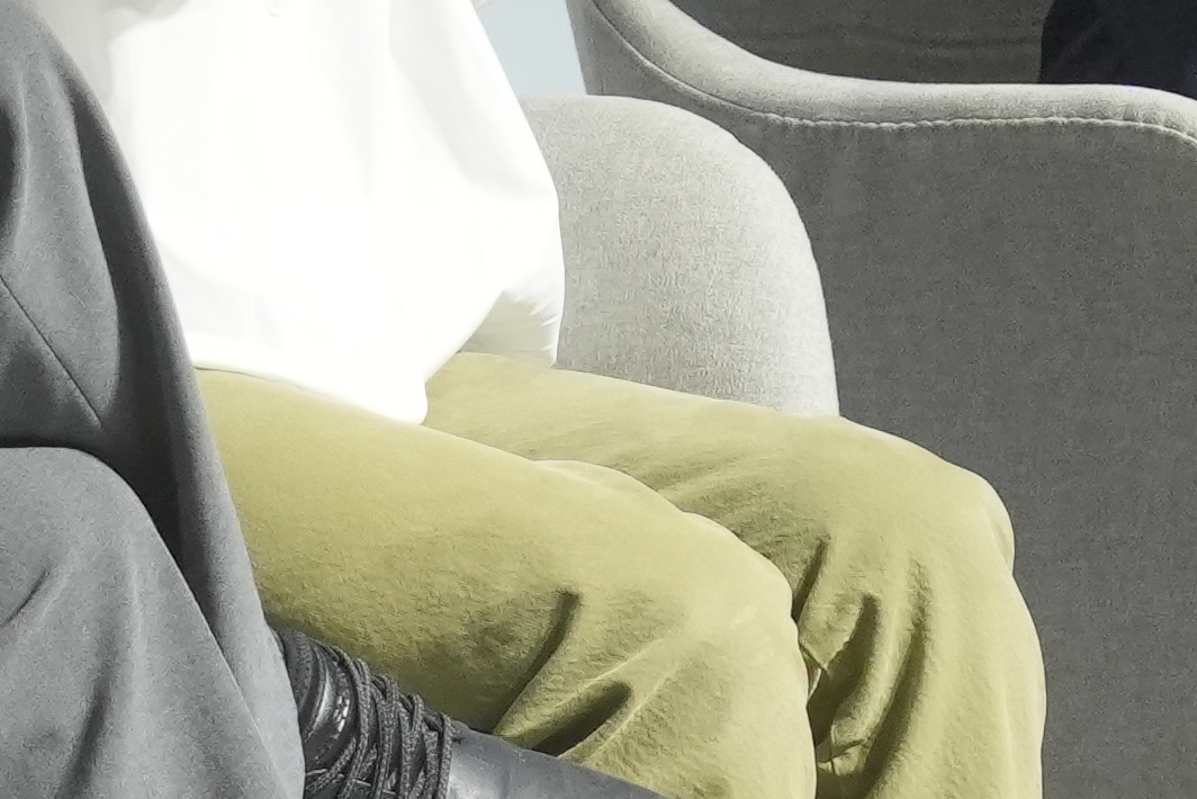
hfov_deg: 2.8
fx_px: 24377
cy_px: -353
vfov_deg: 1.9
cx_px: 934
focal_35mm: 733
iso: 1250
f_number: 6.3
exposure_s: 1/160
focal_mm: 84
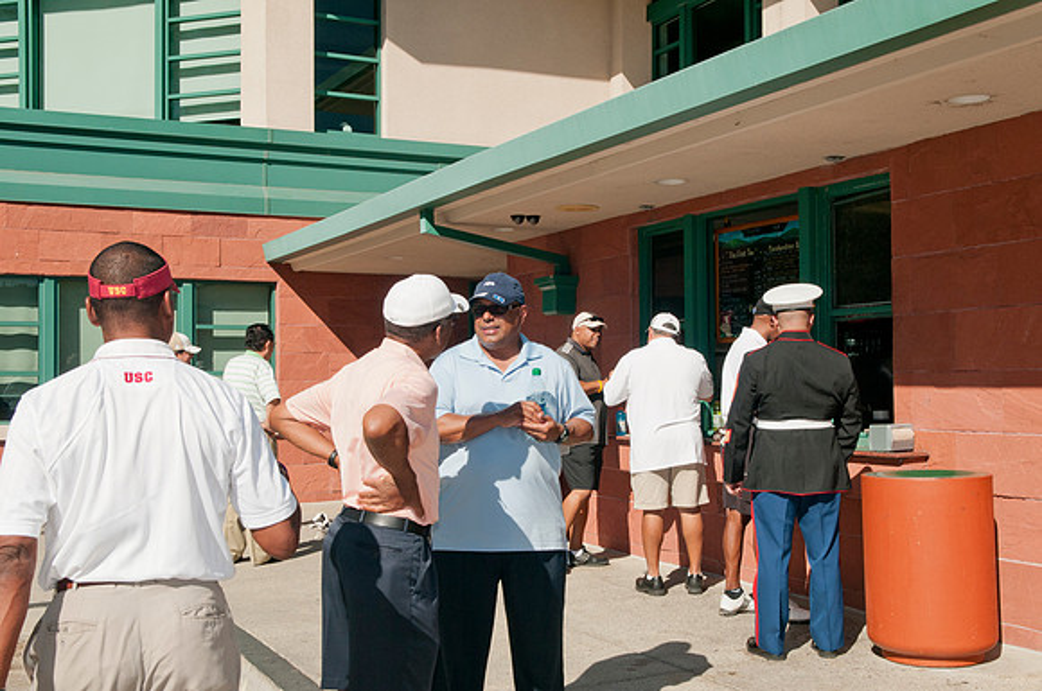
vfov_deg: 31.8
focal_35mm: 42
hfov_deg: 46.5
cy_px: 346
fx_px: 1214
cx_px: 521
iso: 200
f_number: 9
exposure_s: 1/320
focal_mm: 28
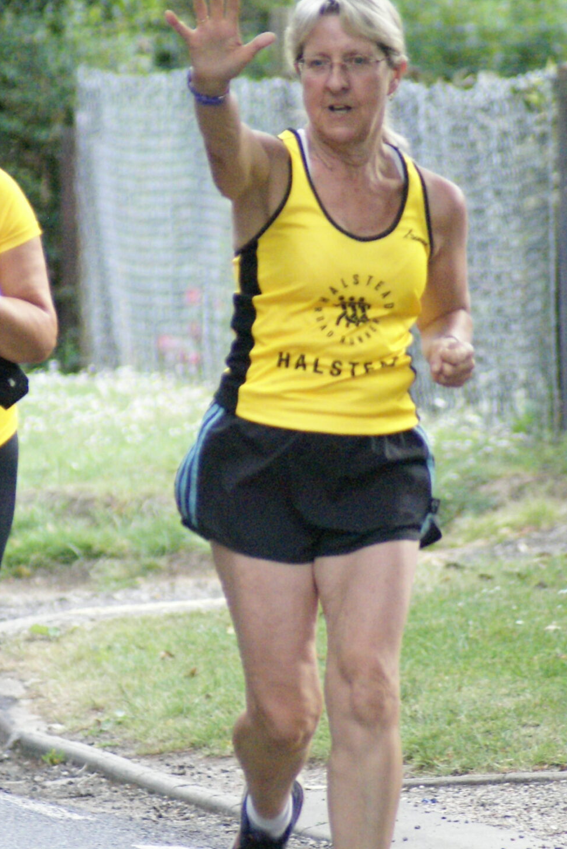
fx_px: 18754
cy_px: 400
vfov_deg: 2.6
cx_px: 214
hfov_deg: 1.7
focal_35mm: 795
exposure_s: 1/320
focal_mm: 300
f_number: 5.6
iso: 1600
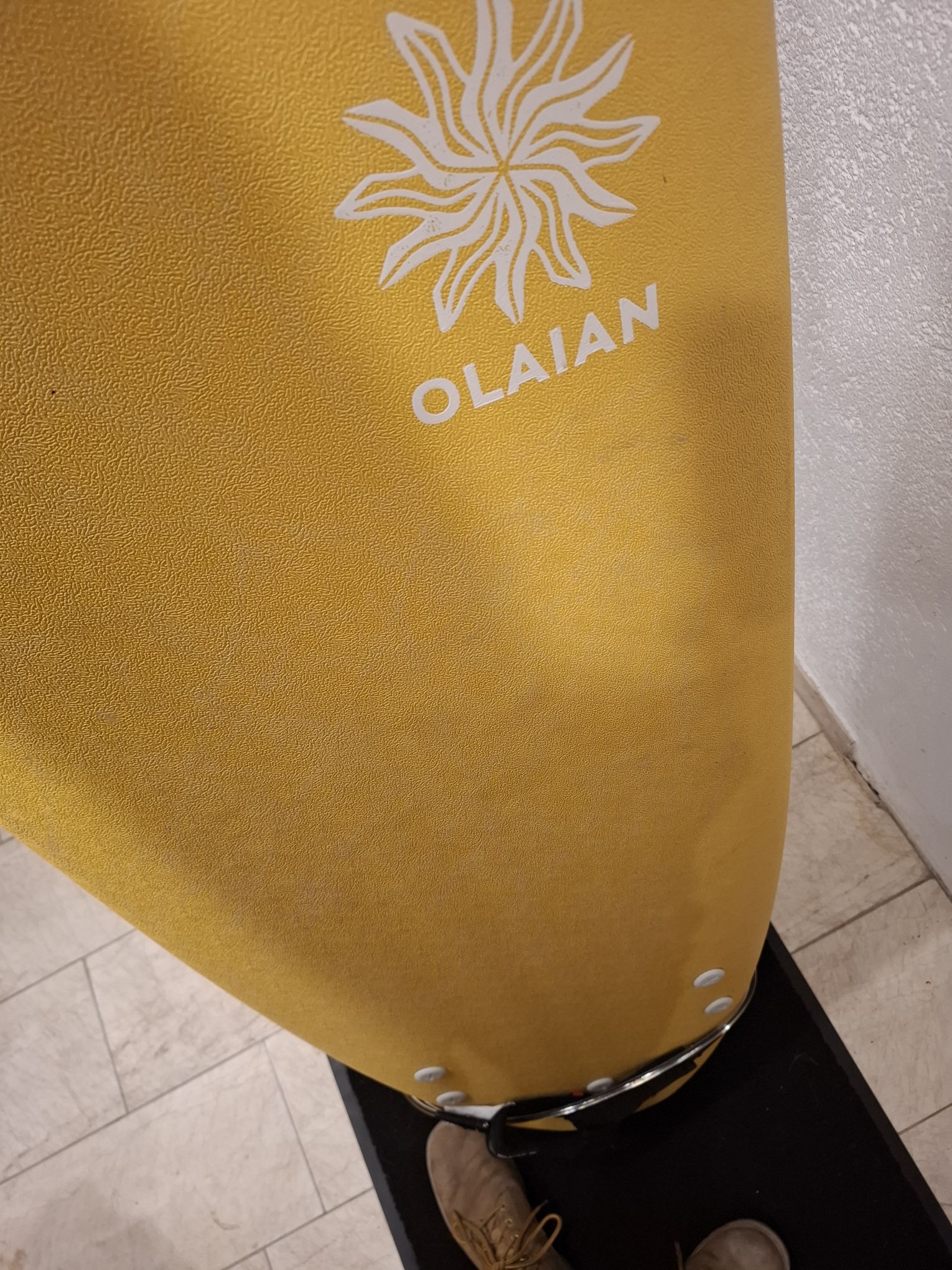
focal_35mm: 23
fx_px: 843
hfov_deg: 58.9
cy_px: 635
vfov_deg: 73.9
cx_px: 476
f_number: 1.8
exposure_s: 1/33
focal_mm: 5.54
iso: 400
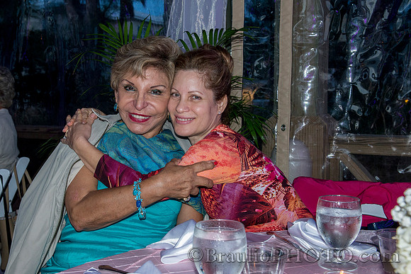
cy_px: 143
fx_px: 514
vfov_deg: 29.9
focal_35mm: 45
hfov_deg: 43.4
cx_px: 166
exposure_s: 1/60
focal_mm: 34
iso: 1250
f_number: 7.1
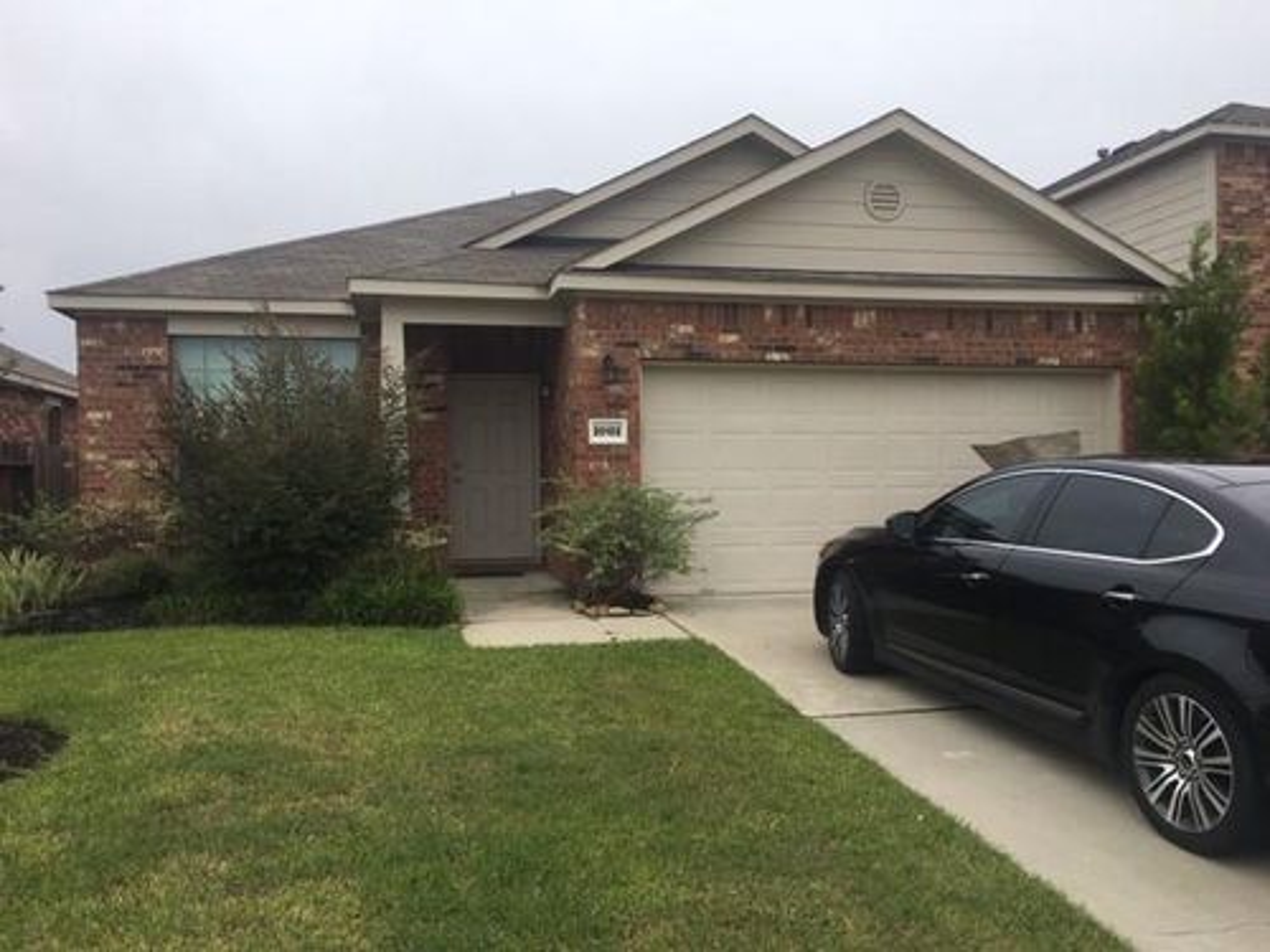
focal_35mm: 29
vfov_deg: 48.2
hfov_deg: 61.7
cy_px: 476
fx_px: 1064
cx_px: 635
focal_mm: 4.15
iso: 25
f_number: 2.2
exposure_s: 1/1099
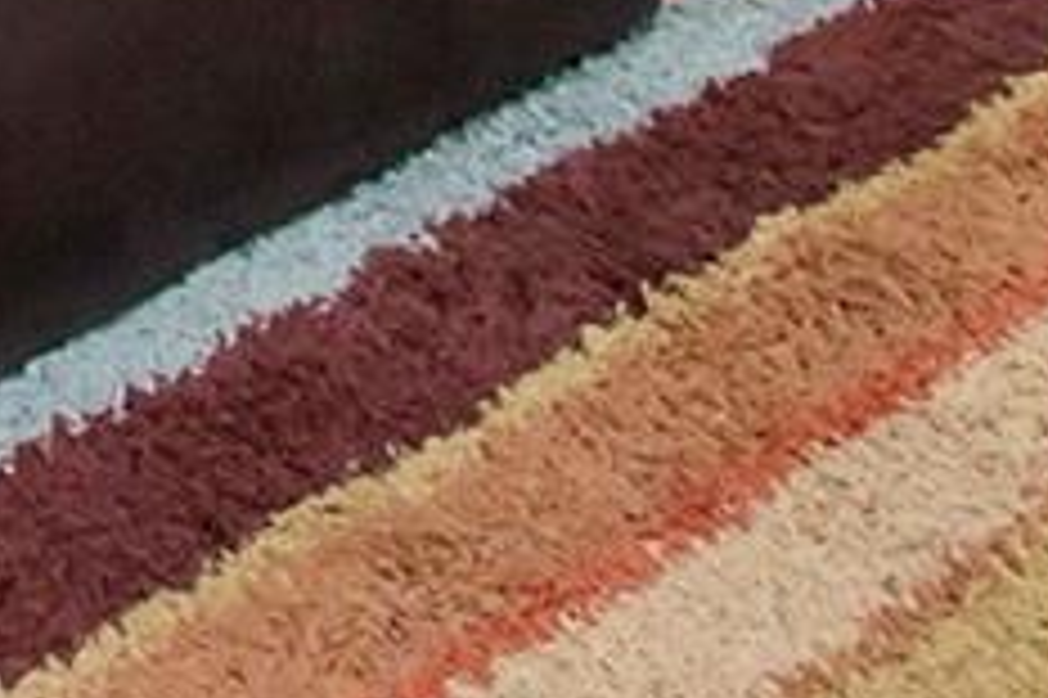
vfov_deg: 9.7
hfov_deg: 16.9
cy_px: -1486
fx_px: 2996
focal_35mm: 103
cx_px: -756
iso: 800
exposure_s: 1/160
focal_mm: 10
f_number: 9
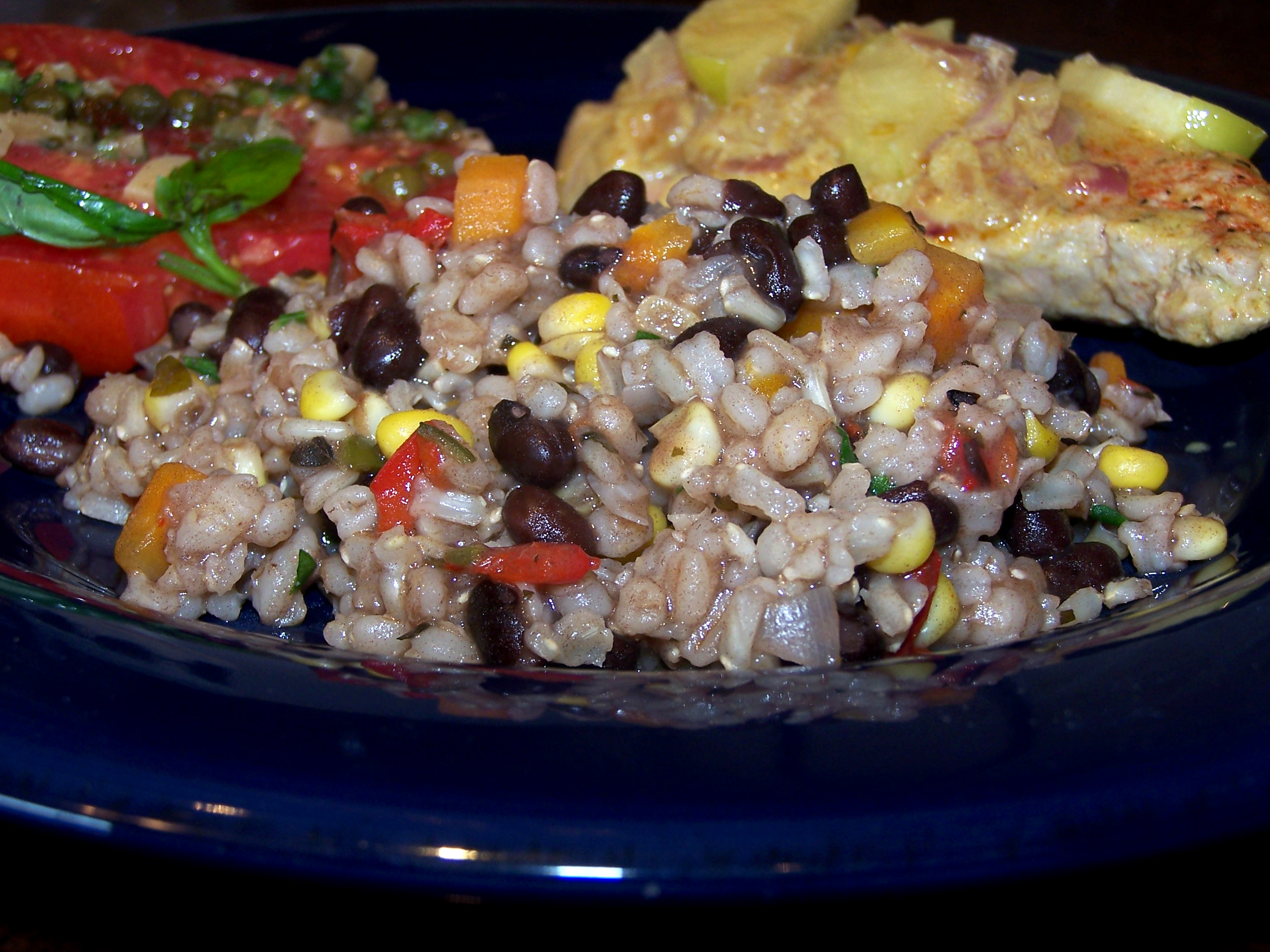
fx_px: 2055
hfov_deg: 34.3
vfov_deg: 26.1
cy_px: 476
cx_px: 635
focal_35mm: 56
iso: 80
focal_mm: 9.3
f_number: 3.1
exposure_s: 1/60
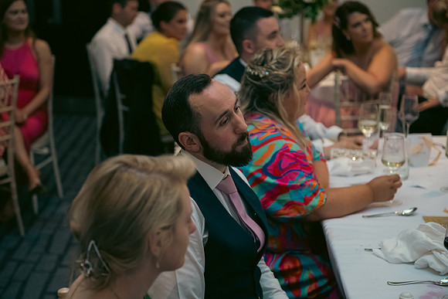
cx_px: 224
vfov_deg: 19.5
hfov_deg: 28.8
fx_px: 871
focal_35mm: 70
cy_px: 150
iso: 2000
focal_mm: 70
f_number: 3.5
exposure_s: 1/160
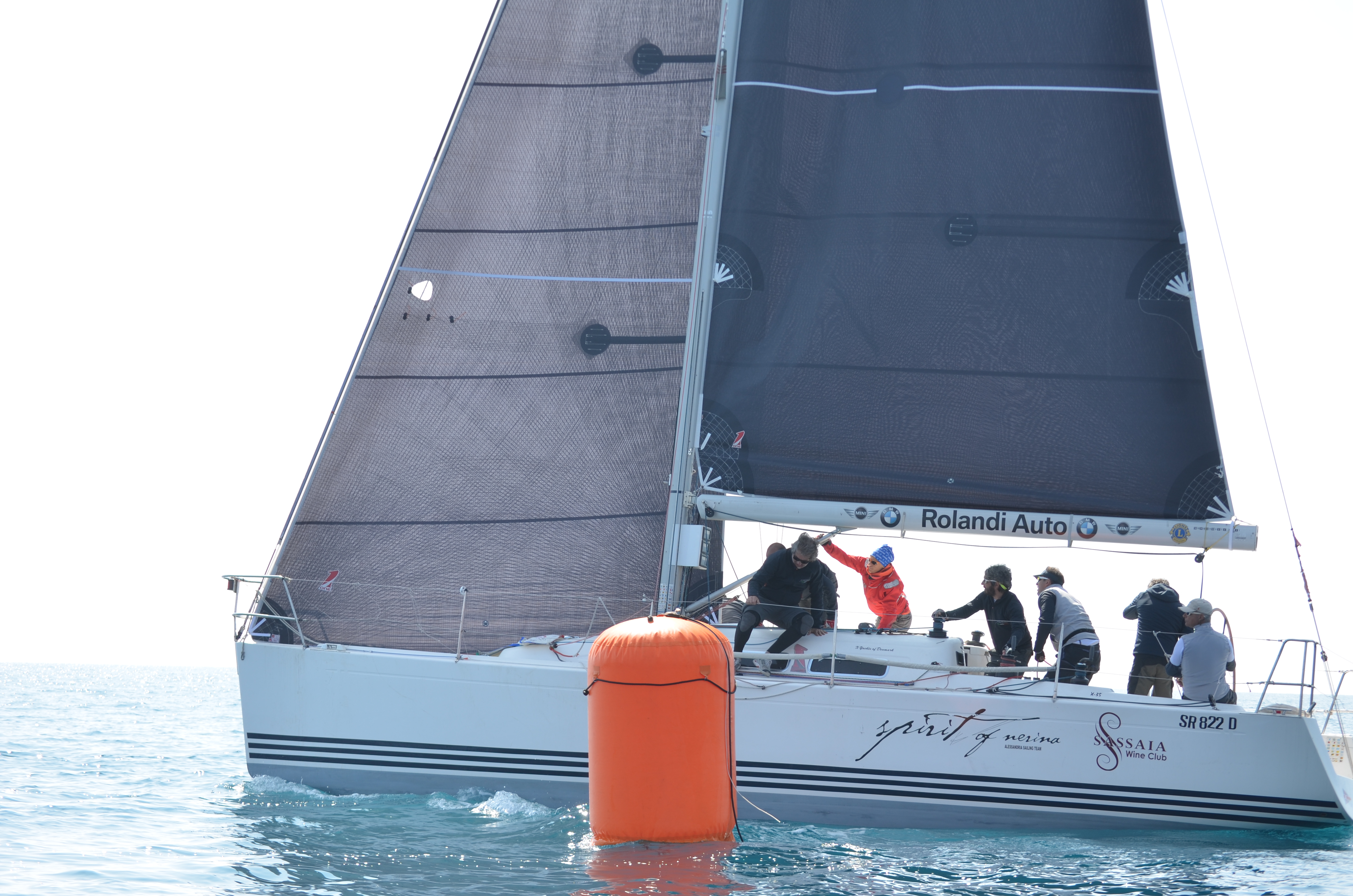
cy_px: 448
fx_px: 3657
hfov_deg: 21.0
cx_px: 676
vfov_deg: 14.0
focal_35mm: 98
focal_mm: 65
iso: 100
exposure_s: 1/250
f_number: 8
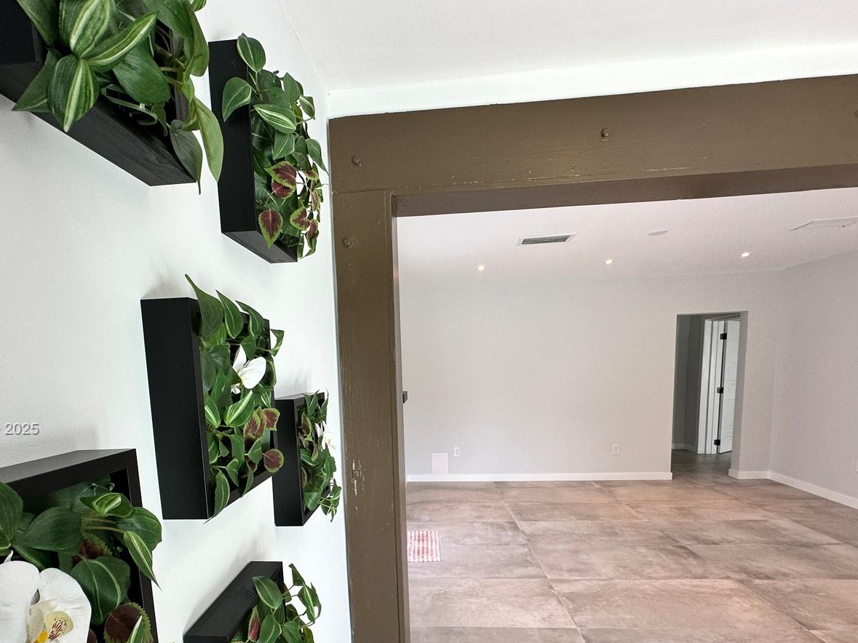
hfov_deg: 84.4
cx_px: 388
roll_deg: +2.3
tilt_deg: -7.4
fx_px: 471
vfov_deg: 66.8
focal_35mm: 19
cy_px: 430
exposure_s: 1/120
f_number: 2.2
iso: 100
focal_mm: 2.22
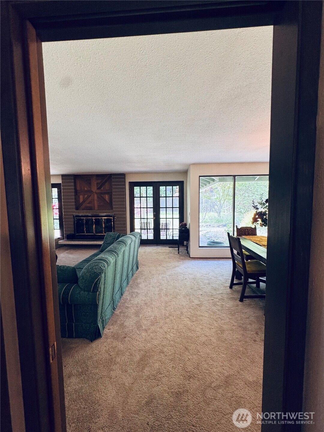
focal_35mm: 14
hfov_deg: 85.7
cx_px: 162
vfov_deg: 102.1
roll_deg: +1.4
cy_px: 216
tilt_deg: -3.6
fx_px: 175
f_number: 2.2
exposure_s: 1/120
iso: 250
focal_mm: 2.22
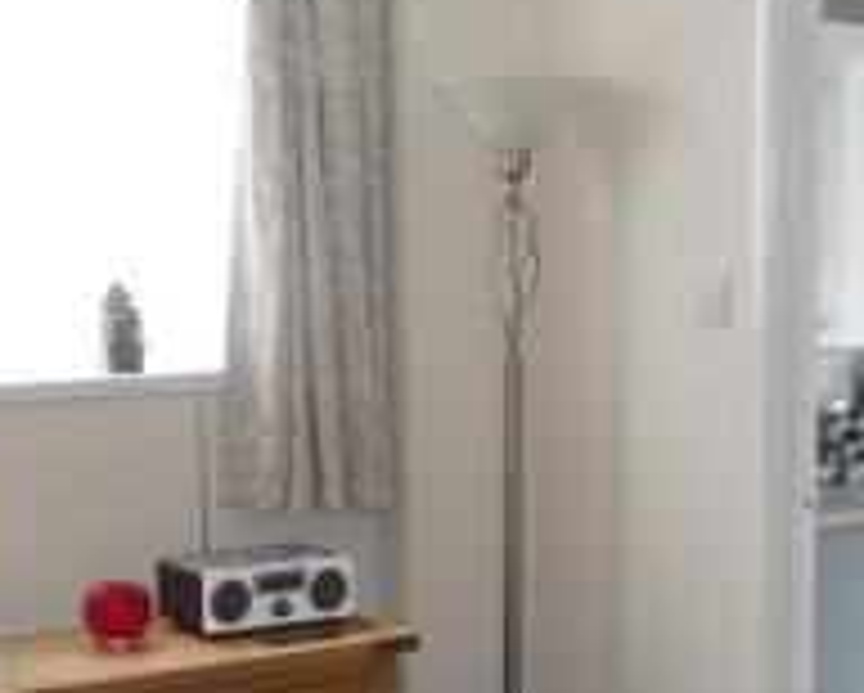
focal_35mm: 83
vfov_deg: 18.5
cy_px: 412
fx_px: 2125
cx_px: 628
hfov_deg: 22.8
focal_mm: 4.7
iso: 160
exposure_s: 1/30
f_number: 3.3
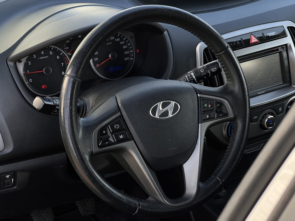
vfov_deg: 19.1
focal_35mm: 77
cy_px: 110
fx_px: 656
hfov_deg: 25.3
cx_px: 148
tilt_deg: -29.6
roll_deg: +2.1
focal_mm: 9
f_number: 2.8
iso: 40
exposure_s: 1/99
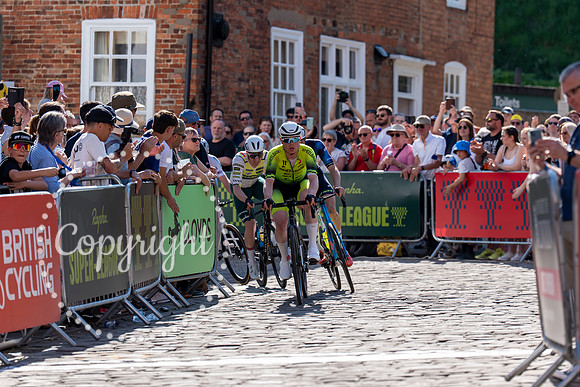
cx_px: 317
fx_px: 2914
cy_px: 200
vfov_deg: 7.6
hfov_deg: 11.4
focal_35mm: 181
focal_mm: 164
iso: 125
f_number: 3.5
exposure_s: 1/1000
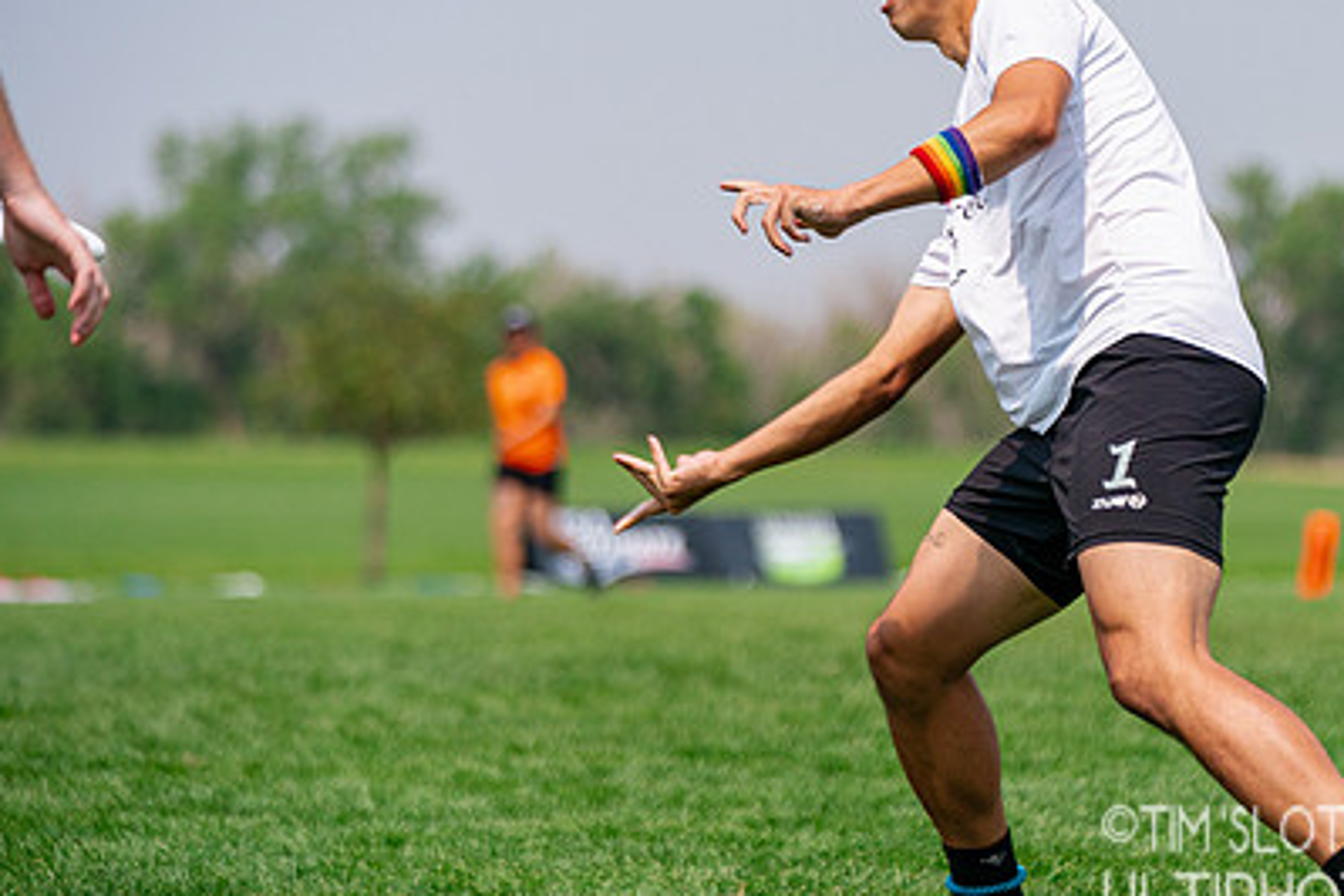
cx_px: 1036
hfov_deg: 9.7
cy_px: 332
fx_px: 7877
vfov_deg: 6.5
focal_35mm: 211
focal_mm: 123
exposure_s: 1/8000
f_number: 2.8
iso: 400
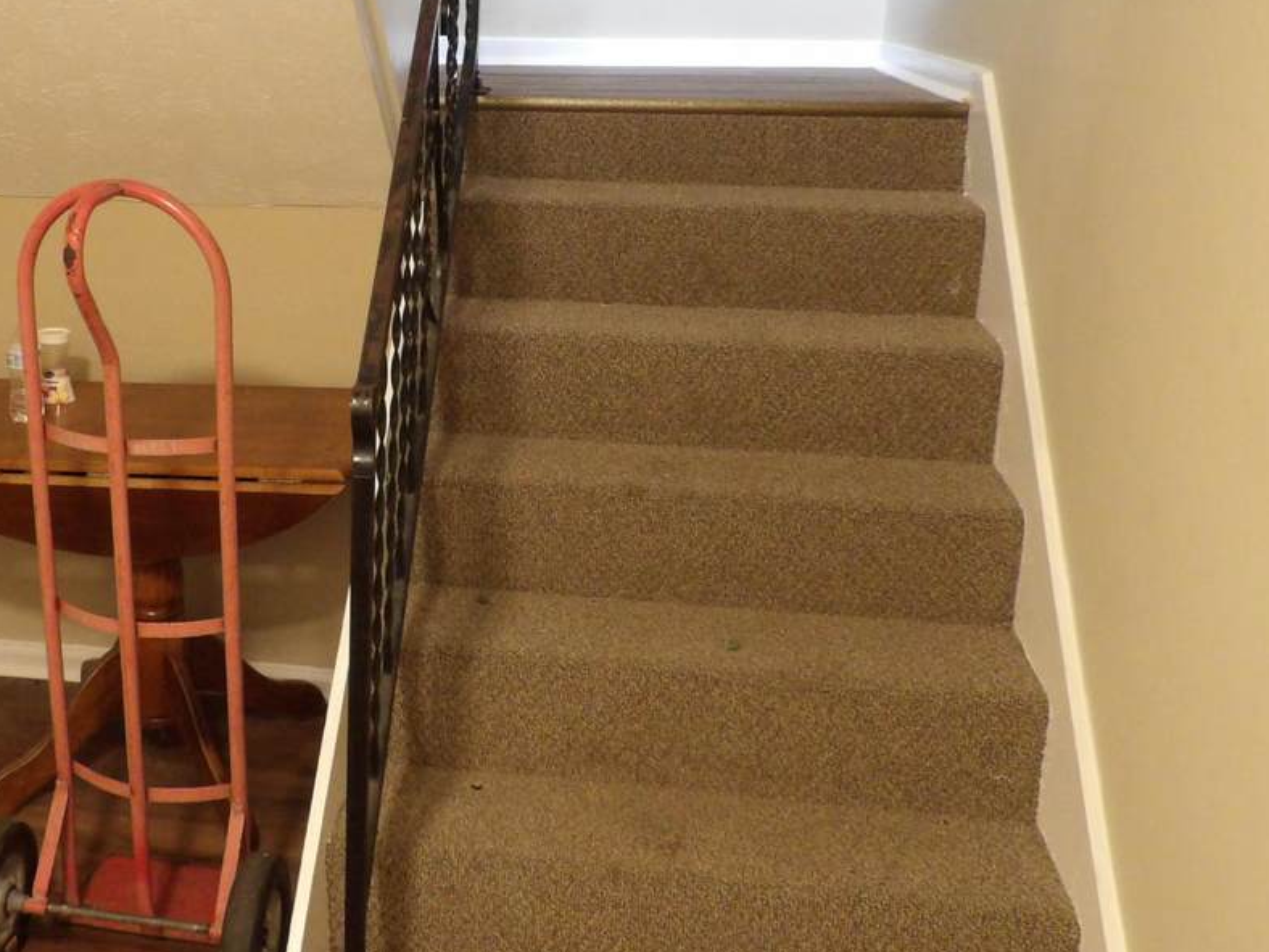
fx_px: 1430
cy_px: 292
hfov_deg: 46.7
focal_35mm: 39
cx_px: 377
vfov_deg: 36.3
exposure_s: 1/17
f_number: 3.2
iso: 637
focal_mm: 4.3
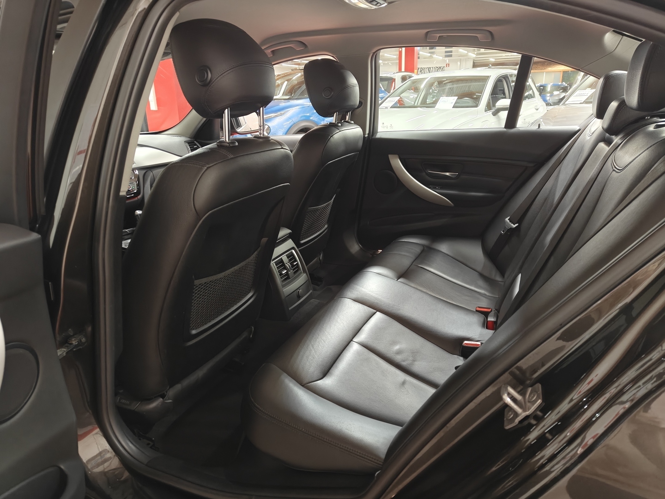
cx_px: 332
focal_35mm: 24
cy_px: 250
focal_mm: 5.59
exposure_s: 1/33
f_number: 1.8
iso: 160
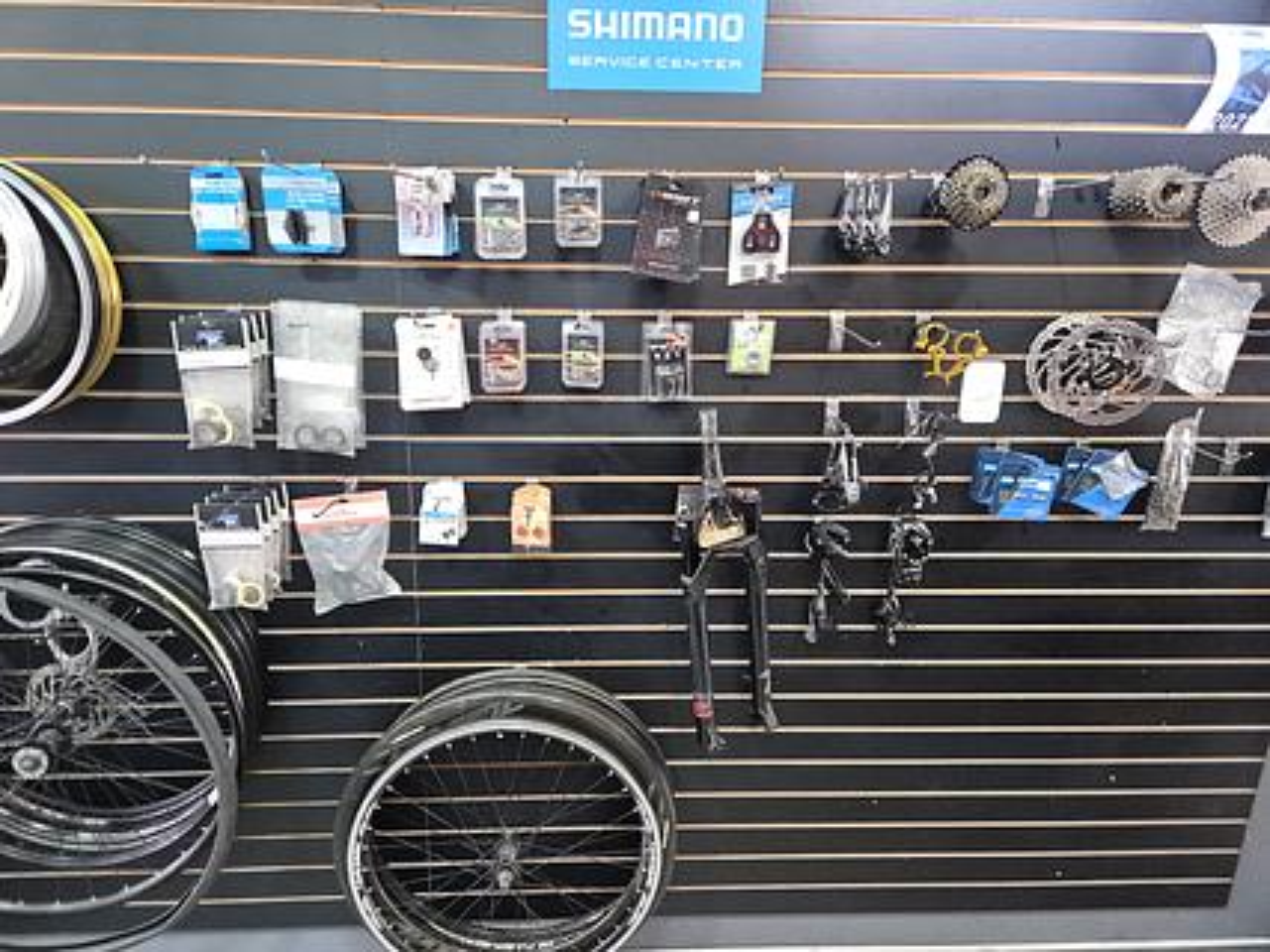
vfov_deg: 58.9
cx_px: 635
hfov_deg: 73.9
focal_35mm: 23
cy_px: 476
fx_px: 844
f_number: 1.8
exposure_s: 1/30
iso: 640
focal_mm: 5.4
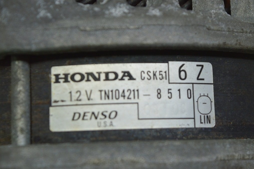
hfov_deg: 24.3
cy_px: 85
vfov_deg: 16.3
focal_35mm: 84
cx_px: 128
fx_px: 589
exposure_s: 1/60
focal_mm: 55
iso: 400
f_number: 5.6
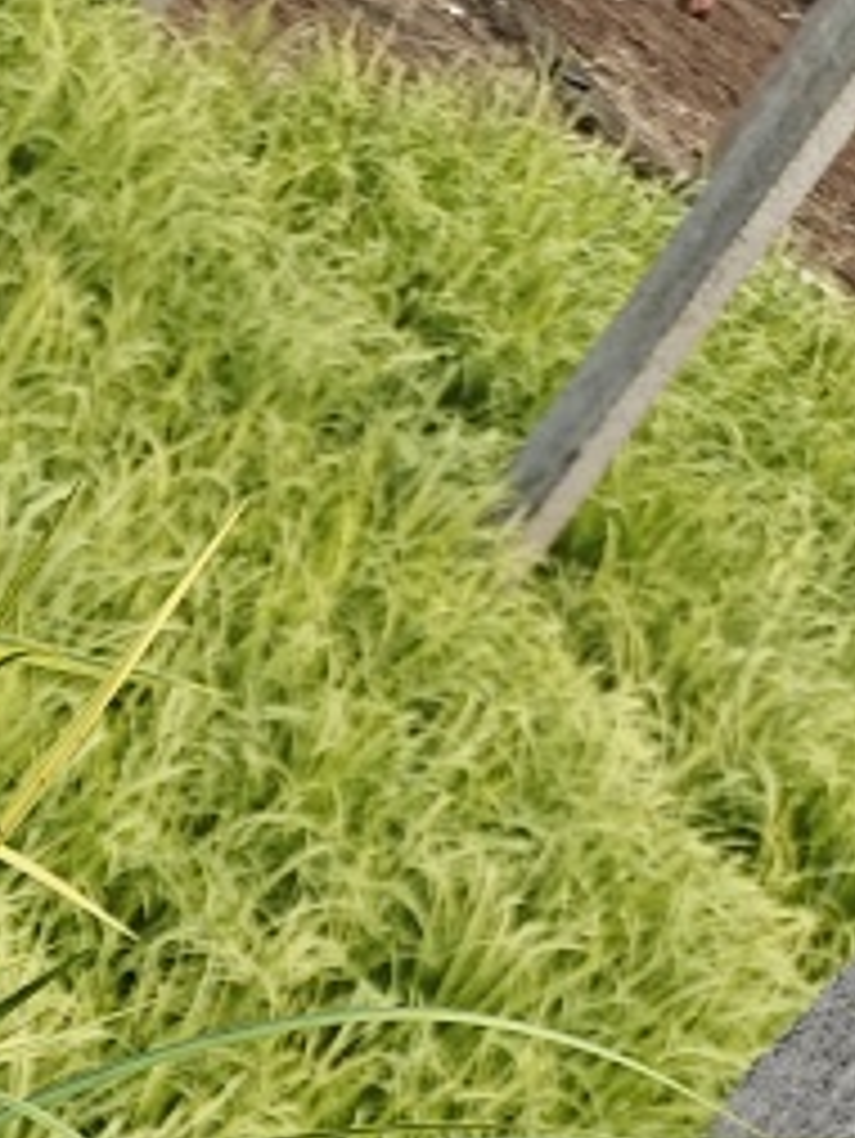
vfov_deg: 15.8
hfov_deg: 13.8
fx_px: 3192
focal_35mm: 97
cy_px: 2287
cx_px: -639
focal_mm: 5.56
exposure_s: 1/147
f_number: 1.88
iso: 51
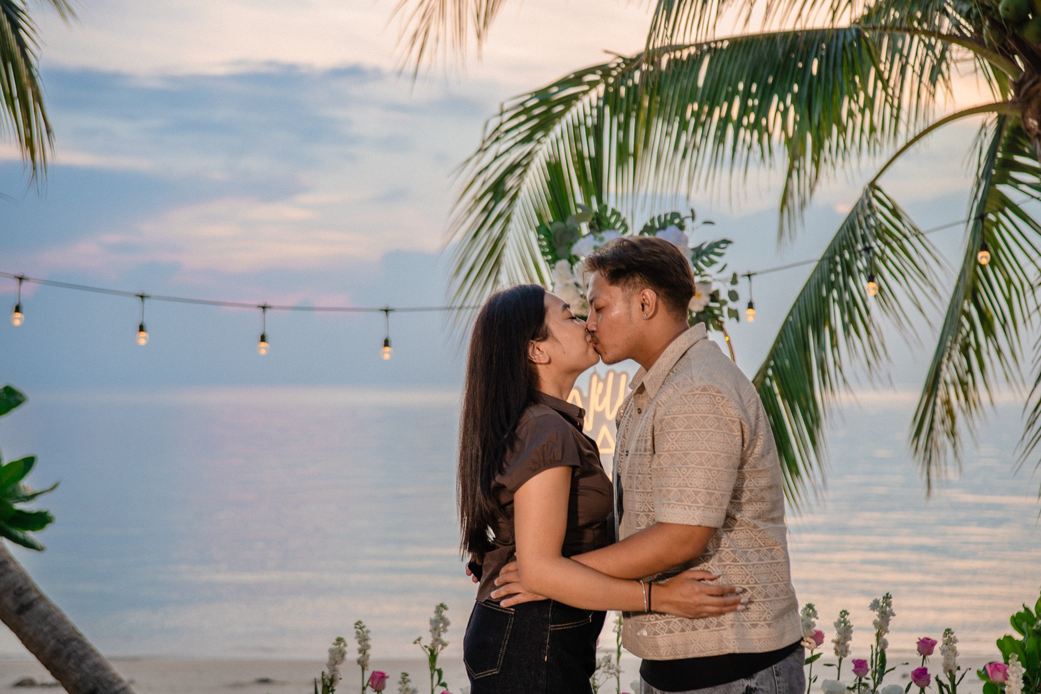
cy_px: 347
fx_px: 1470
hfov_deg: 39.0
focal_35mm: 51
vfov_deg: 26.6
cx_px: 520
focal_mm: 50
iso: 125
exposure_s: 1/200
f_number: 2.5
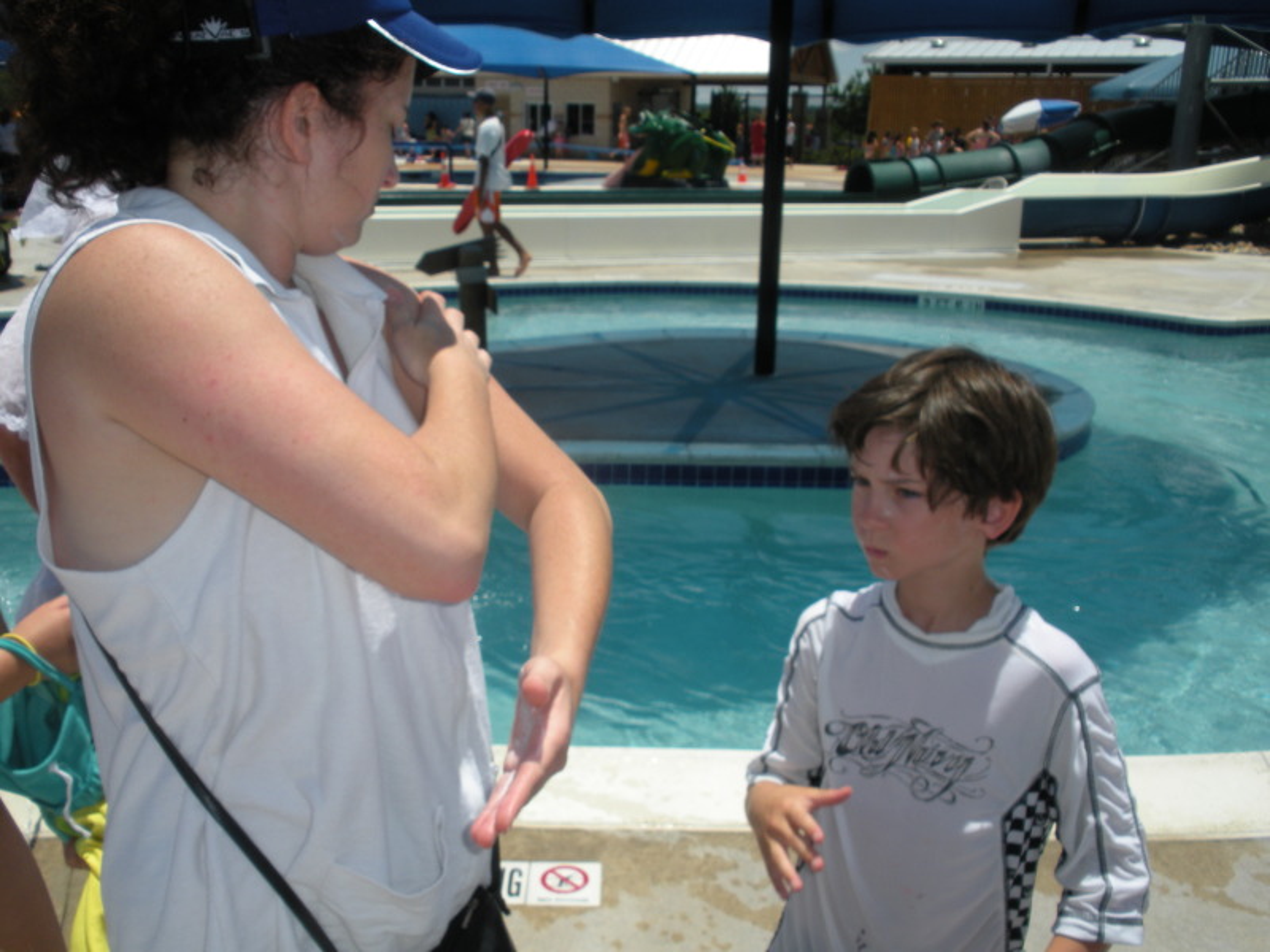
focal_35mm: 36
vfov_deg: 39.7
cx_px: 635
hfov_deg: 51.4
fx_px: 1321
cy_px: 476
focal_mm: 6.3
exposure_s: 1/505
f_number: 5.6
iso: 64
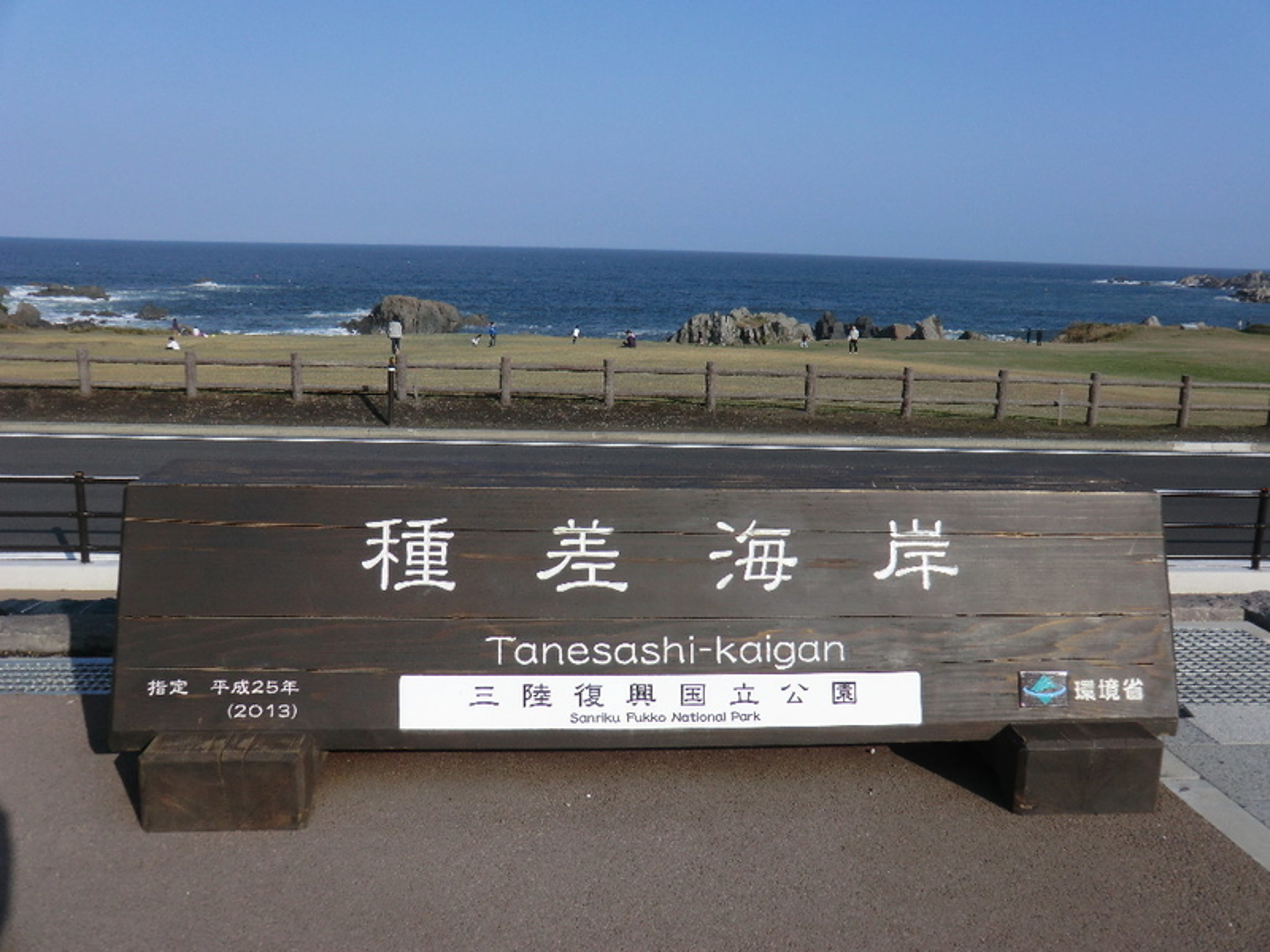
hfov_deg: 61.7
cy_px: 476
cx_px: 635
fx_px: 1064
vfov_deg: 48.2
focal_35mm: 29
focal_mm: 5.2
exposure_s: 1/1000
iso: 64
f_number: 3.5
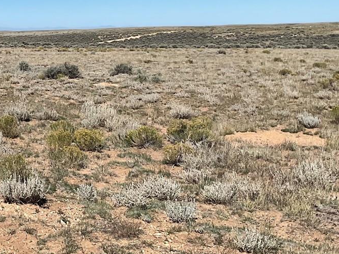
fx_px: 685
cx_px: -21
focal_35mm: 70
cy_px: 41
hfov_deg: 25.9
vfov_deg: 20.7
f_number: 1.8
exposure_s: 1/3125
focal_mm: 3
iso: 16
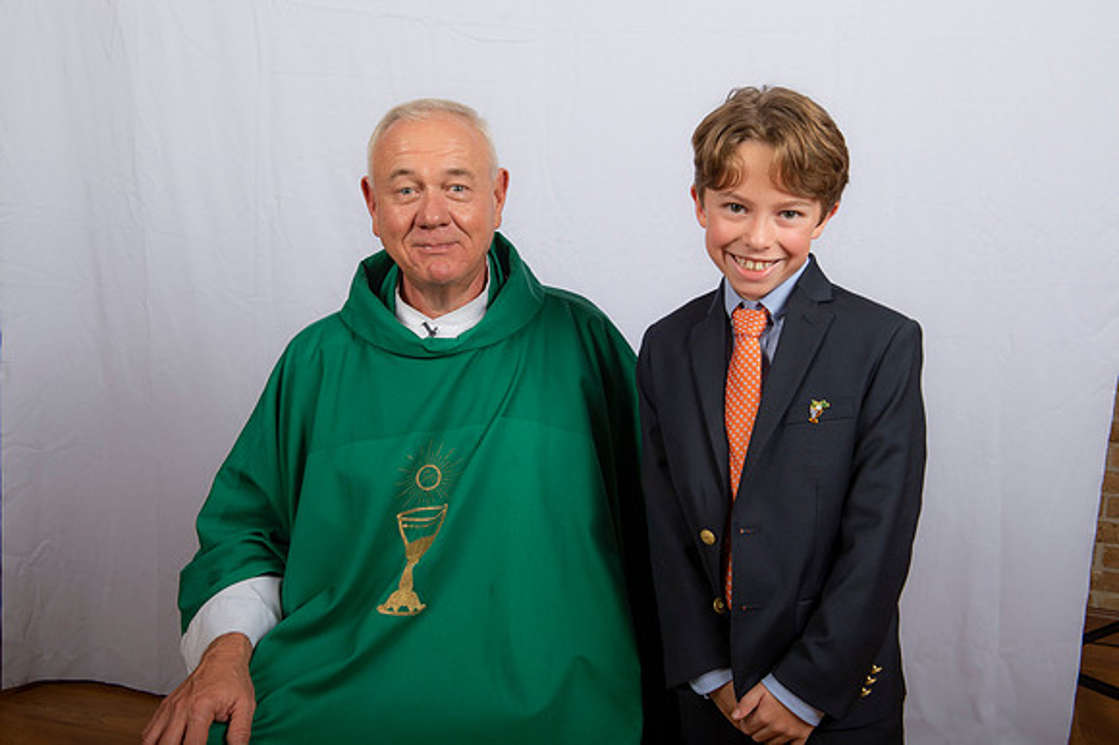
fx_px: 1367
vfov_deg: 30.5
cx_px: 560
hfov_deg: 44.5
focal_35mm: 44
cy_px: 372
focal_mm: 44
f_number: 8
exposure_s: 1/200
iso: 320
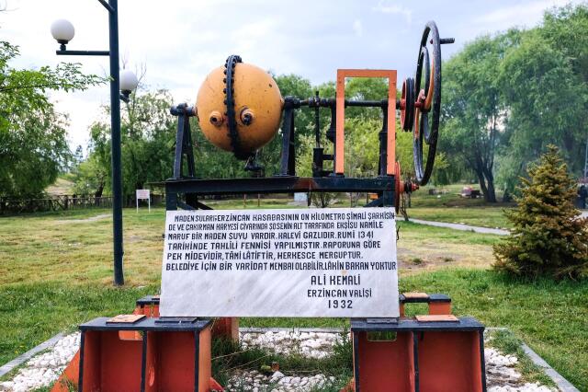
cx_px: 294
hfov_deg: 54.5
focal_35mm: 35
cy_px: 196
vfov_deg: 37.8
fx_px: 571
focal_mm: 23.3
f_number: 4
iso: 200
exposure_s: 1/80
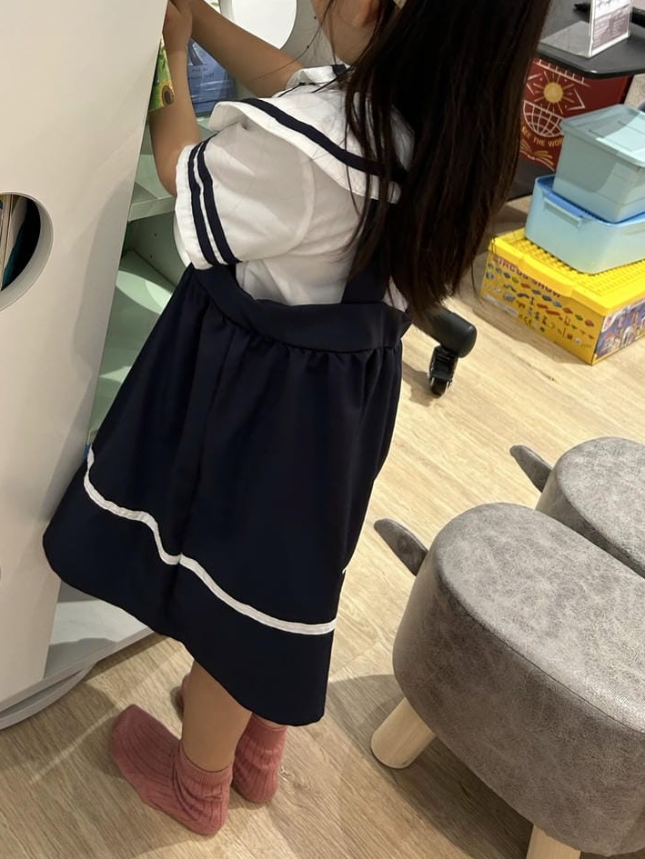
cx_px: 170
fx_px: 1093
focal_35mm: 44
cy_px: 145
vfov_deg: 40.7
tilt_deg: -24.0
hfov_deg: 32.3
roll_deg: -9.9
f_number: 1.5
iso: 100
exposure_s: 1/60
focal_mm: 5.7
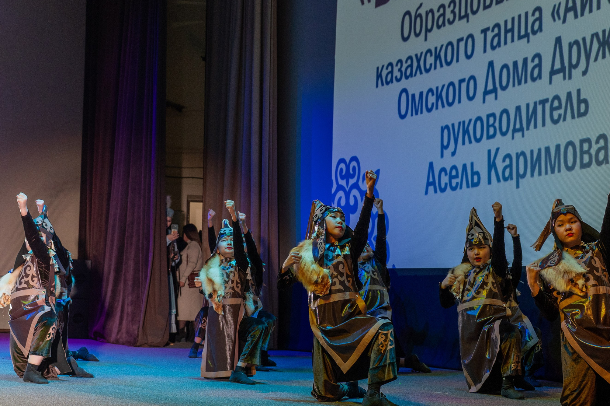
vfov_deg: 21.6
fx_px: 1067
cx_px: 326
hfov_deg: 31.9
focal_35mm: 63
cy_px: 214
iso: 1600
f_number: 3.5
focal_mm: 39
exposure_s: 1/160
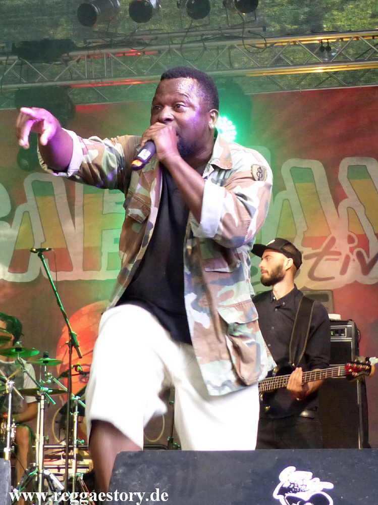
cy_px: 252
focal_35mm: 37
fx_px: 539
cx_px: 189
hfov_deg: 38.6
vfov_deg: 50.2
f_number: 2.8
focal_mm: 6.6
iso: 400
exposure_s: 1/60
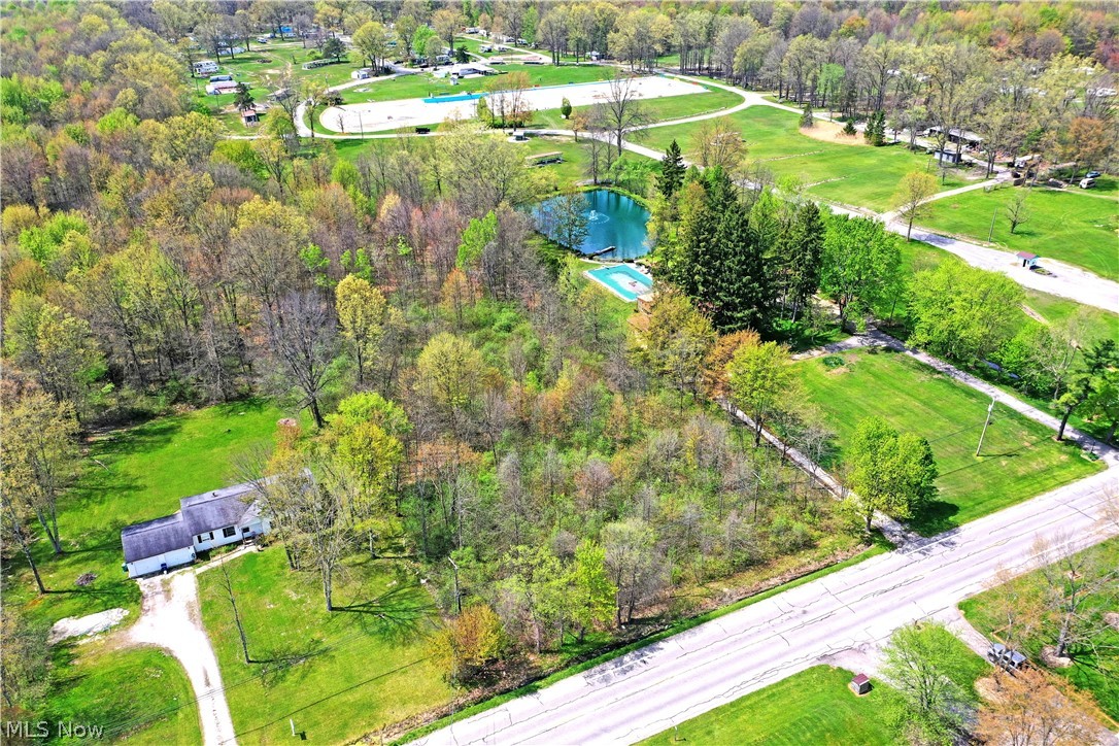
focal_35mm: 28
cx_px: 560
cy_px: 373
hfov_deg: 65.5
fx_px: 870
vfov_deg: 46.4
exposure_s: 1/400
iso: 100
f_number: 5.6
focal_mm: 10.26
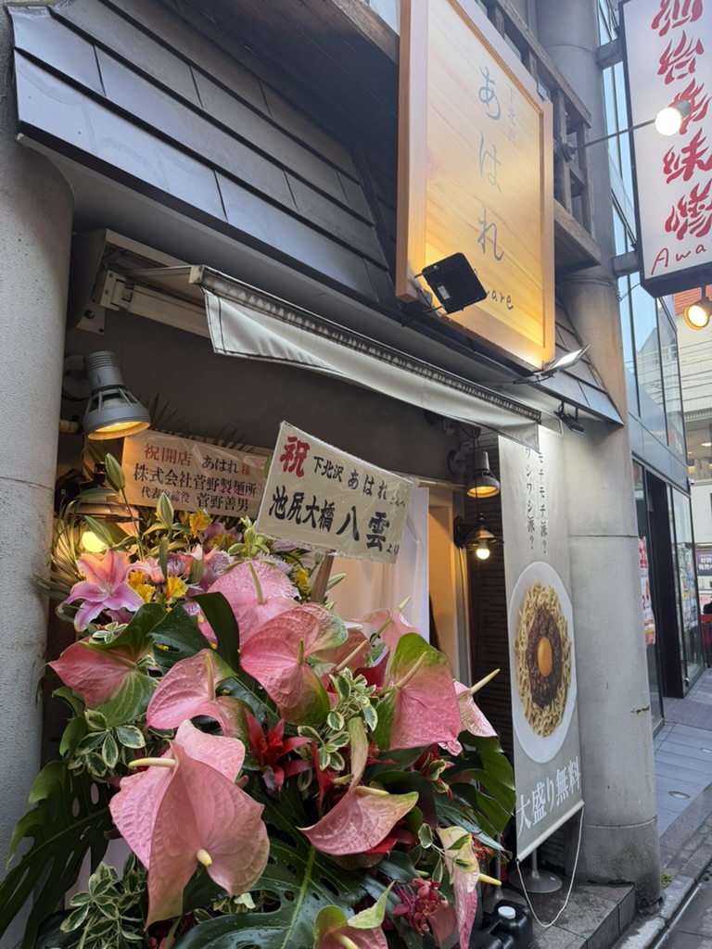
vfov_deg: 71.6
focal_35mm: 24
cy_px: 474
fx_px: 658
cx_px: 356
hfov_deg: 56.8
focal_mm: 6.76
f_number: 1.78
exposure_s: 1/262
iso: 80
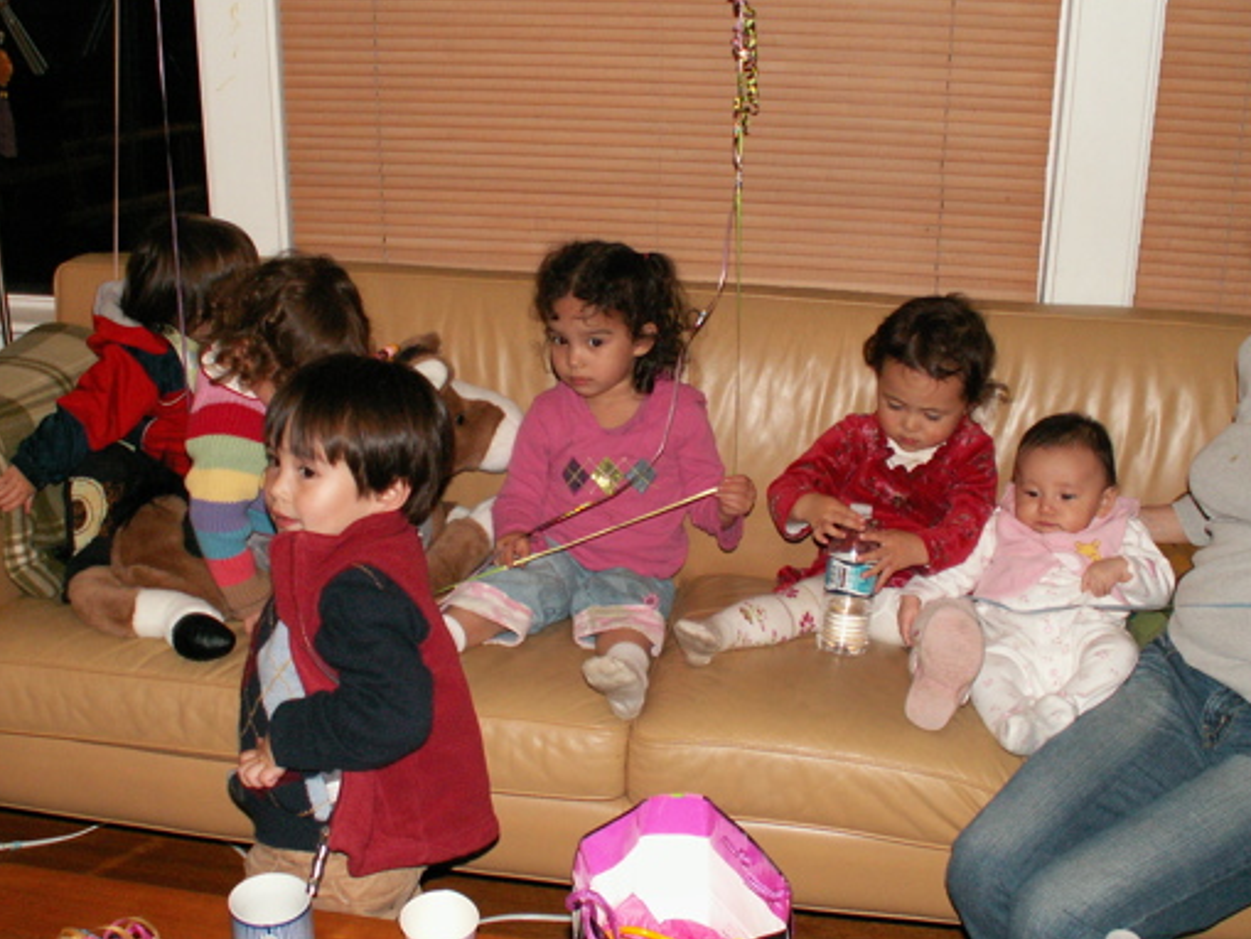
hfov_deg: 42.9
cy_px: 415
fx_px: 1591
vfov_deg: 32.9
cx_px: 590
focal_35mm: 44
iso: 160
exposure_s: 1/40
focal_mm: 5.86
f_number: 2.8
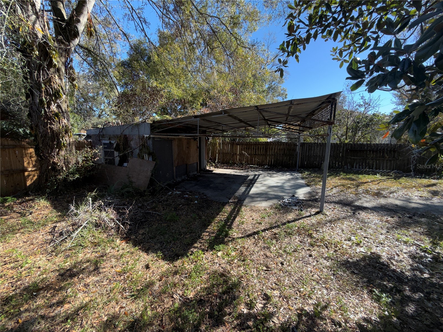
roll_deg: -0.2
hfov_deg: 102.1
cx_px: 222
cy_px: 166
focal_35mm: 14
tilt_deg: -8.2
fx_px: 179
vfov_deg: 85.7
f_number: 2.2
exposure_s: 1/328
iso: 16
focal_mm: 2.22
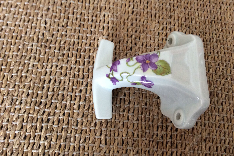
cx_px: 117
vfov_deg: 38.9
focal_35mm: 34
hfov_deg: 55.8
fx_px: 221
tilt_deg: -72.5
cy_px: 77
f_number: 2.4
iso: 160
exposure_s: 1/25
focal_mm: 3.3
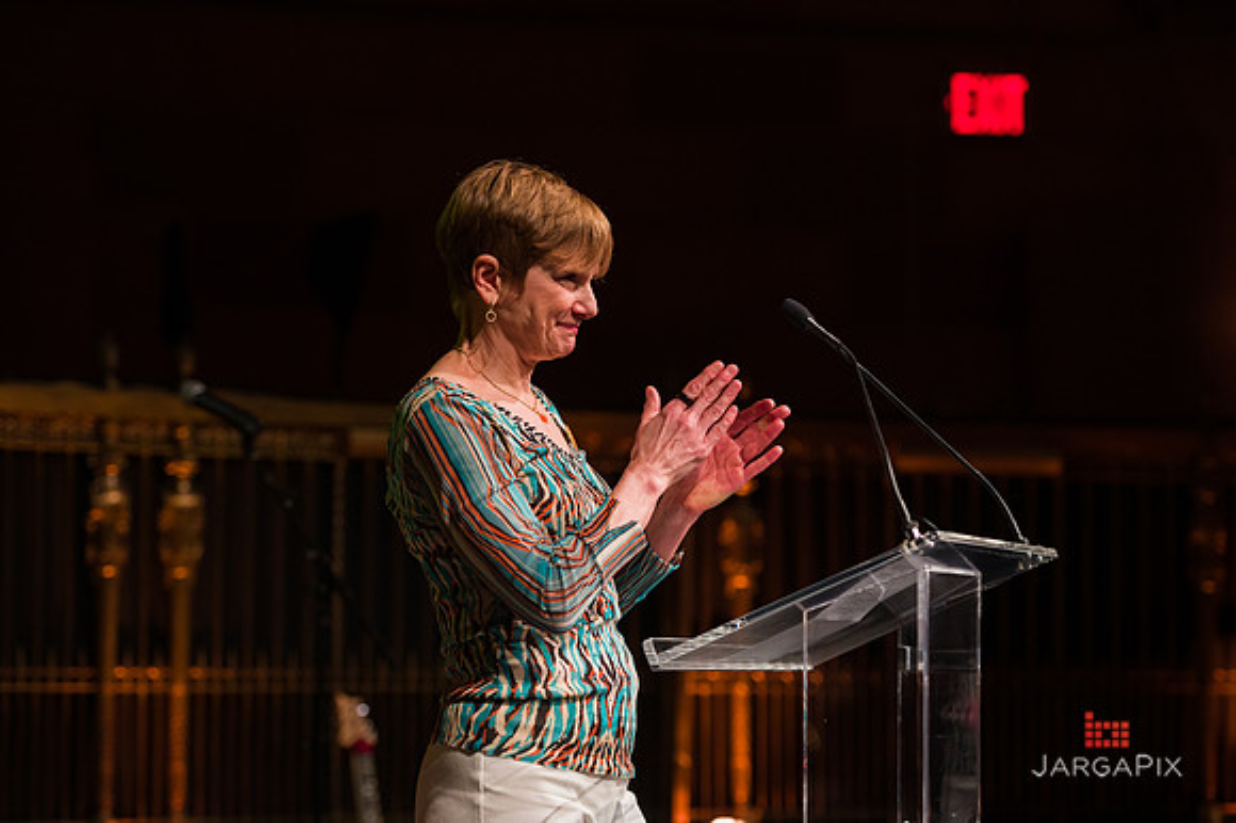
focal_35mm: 110
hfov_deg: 18.6
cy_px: 412
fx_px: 3774
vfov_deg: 12.4
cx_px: 618
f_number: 4
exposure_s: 1/320
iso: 2000
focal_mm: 110
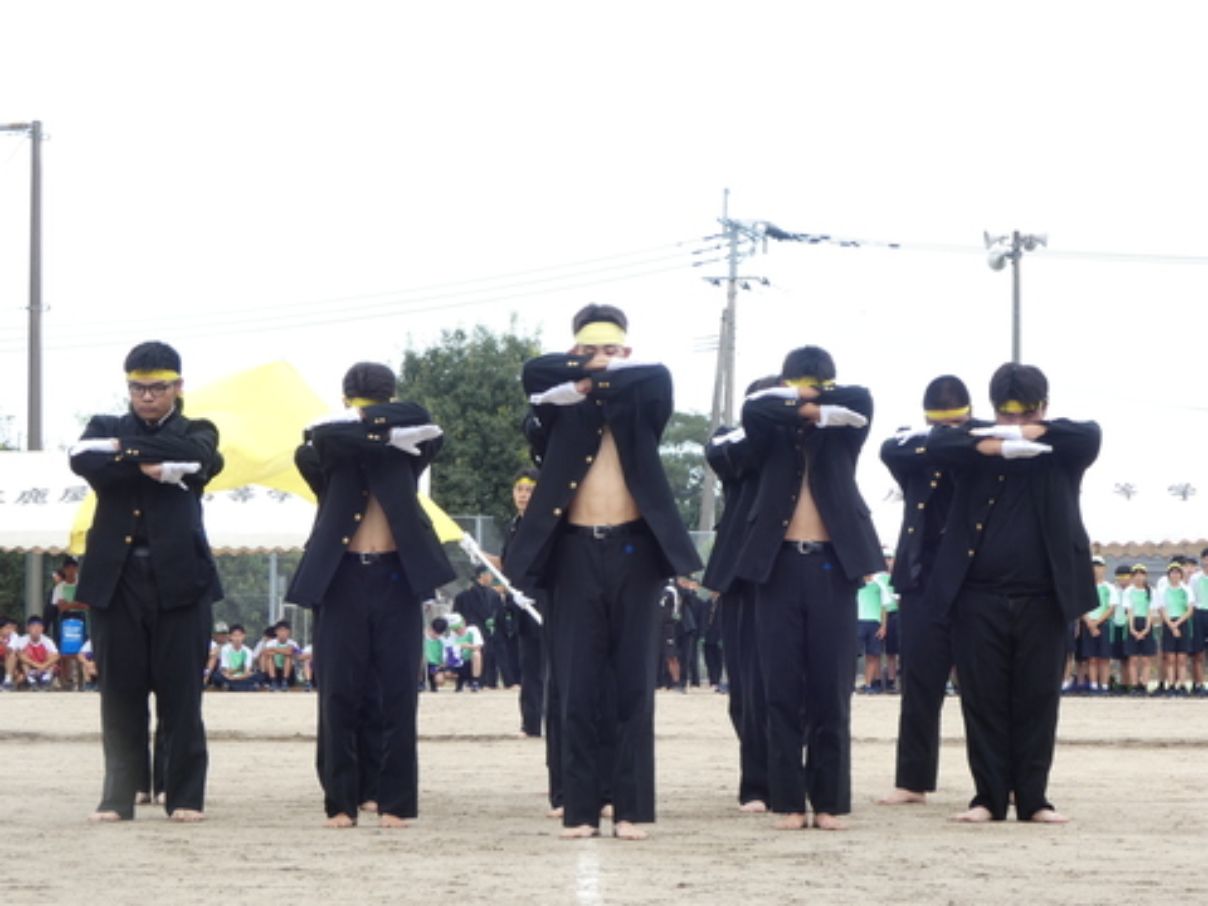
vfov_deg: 10.7
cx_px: 604
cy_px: 453
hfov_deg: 14.3
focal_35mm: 138
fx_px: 4816
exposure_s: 1/80
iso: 80
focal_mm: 24.7
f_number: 5.3
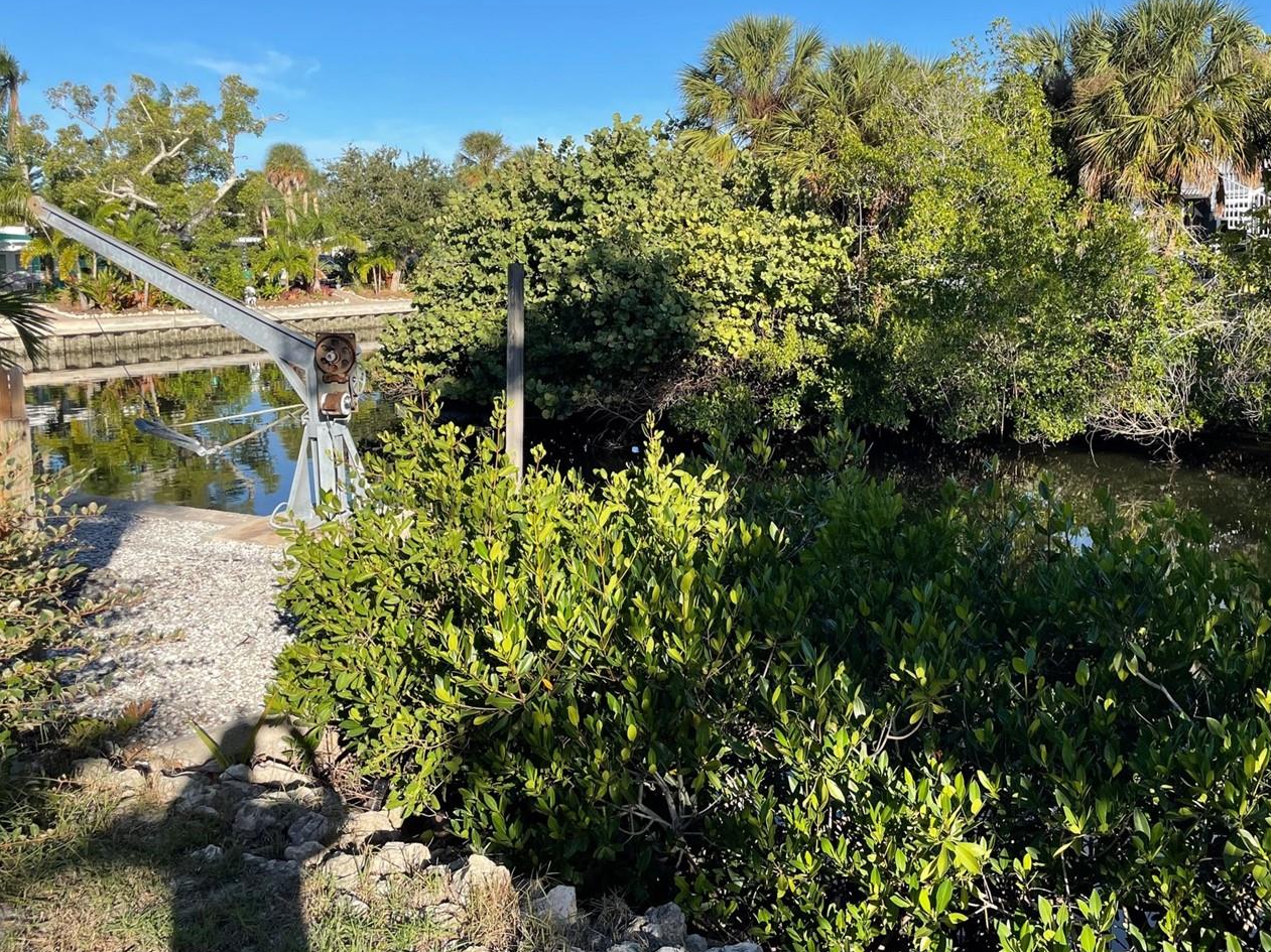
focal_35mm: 33
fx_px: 1211
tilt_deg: -5.6
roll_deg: +0.2
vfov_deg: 42.7
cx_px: 757
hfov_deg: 55.0
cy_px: 384
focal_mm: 4.2
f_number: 1.6
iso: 32
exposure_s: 1/2257
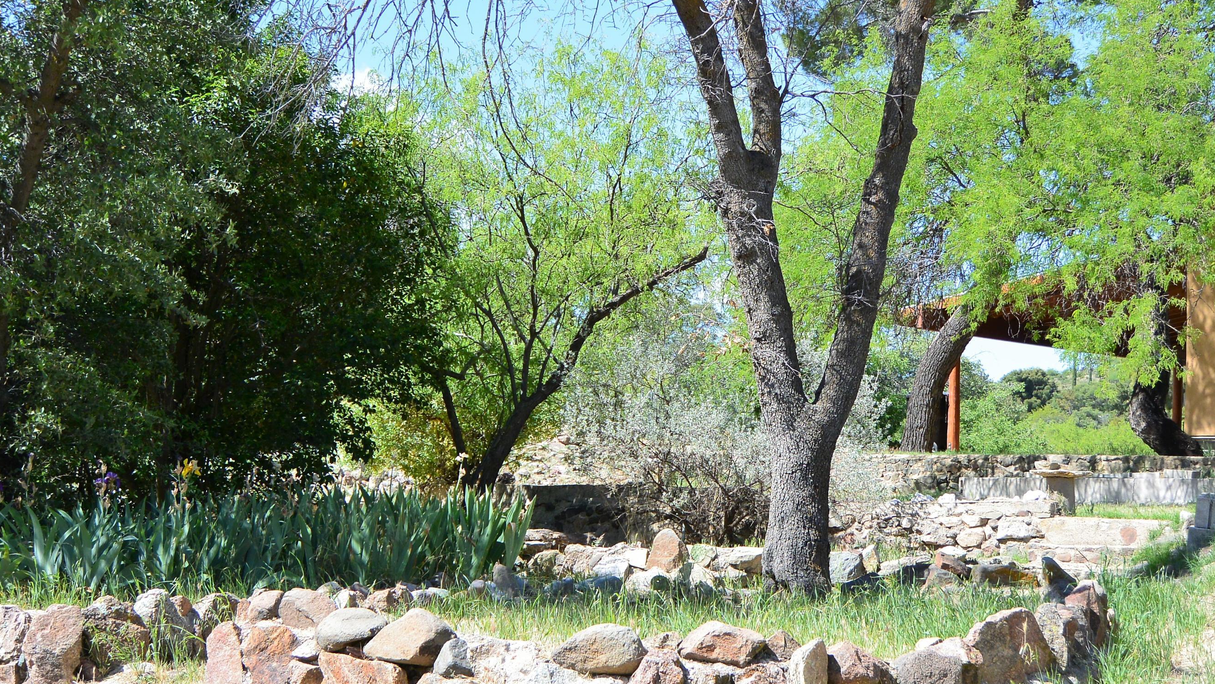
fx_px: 1837
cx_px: 628
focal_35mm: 57
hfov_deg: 36.6
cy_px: 374
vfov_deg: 21.1
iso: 160
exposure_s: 1/400
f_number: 4.8
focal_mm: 18.1
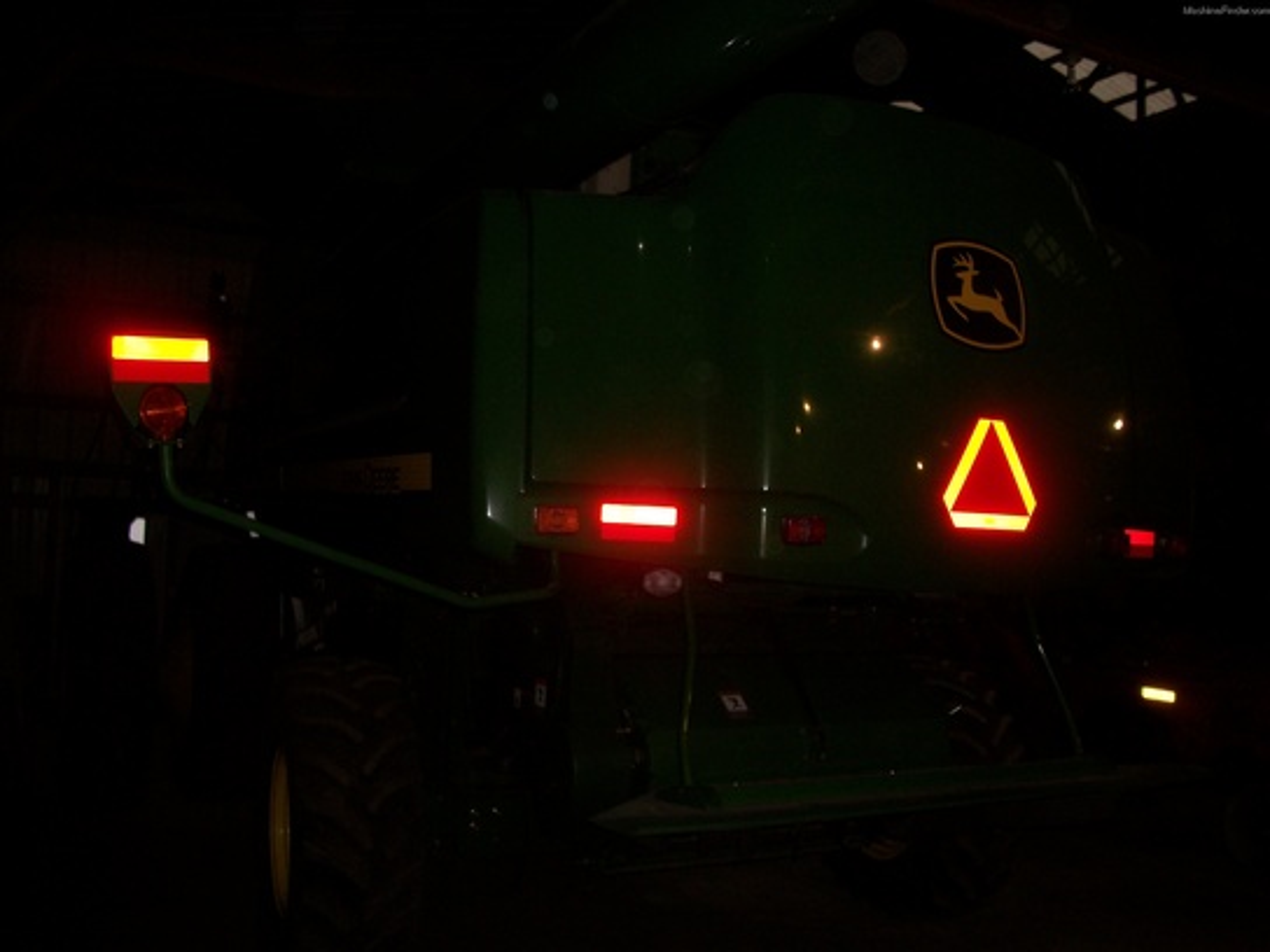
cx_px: 635
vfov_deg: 44.2
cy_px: 476
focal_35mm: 32
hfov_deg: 56.8
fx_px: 1174
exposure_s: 1/30
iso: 80
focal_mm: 5.7
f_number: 2.9
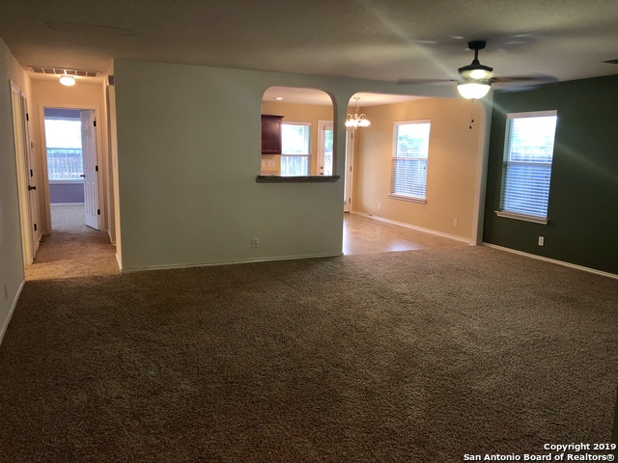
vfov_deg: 49.7
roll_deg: -1.4
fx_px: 500
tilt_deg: -8.4
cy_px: 232
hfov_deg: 63.4
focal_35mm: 28
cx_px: 309
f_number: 1.8
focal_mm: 4
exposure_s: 1/15
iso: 50
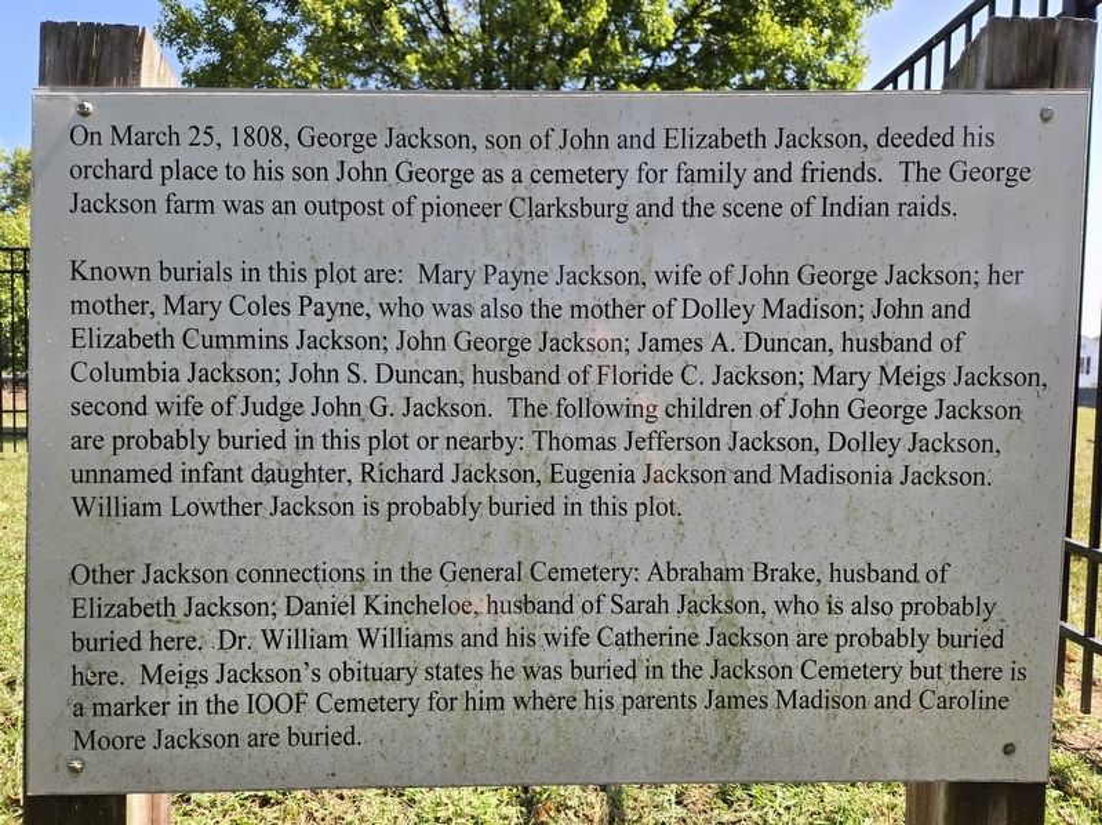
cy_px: 412
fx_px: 732
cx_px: 551
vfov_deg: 58.8
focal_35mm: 23
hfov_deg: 74.0
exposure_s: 1/659
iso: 25
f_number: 1.8
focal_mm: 5.4
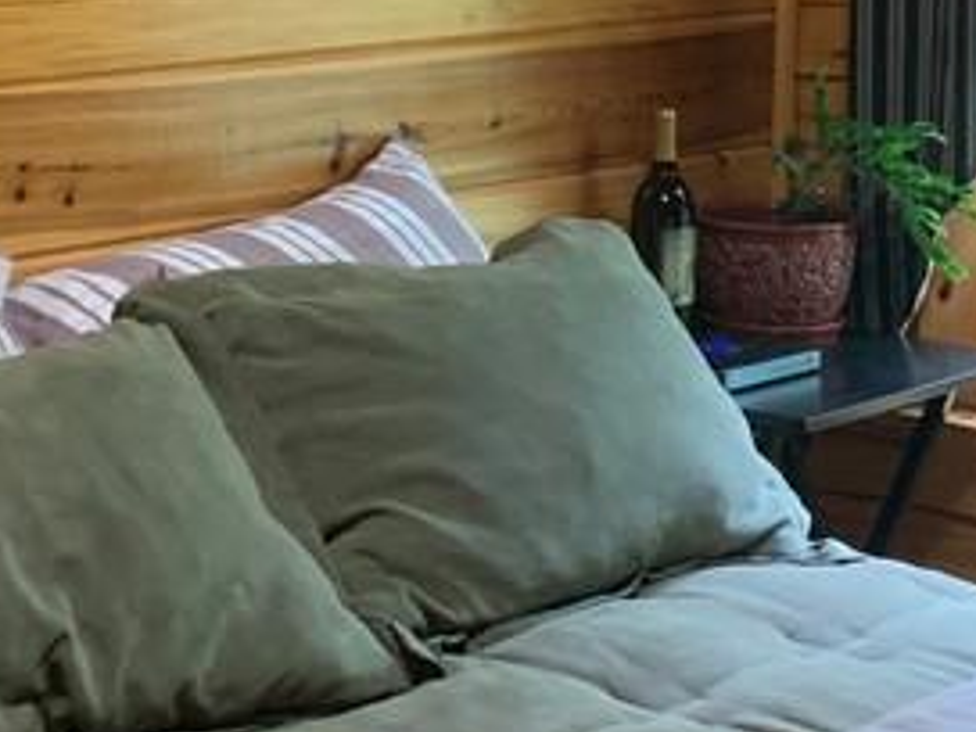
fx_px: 2763
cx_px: 197
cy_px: 151
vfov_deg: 15.0
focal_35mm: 98
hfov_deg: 19.8
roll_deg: +0.6
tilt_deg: -7.4
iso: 250
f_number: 1.8
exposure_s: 1/40
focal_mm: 4.25
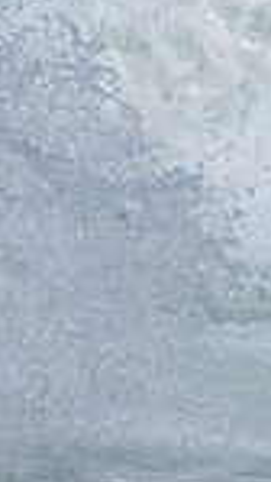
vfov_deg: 0.9
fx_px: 30225
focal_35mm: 2370
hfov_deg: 0.5
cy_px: 145
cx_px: -550
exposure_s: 1/2000
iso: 360
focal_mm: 430
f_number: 11
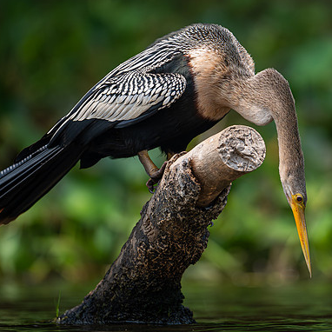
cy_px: 121
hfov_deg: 2.6
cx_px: 247
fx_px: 7314
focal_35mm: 674
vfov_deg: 2.6
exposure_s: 1/2000
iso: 560
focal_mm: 400
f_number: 4.5
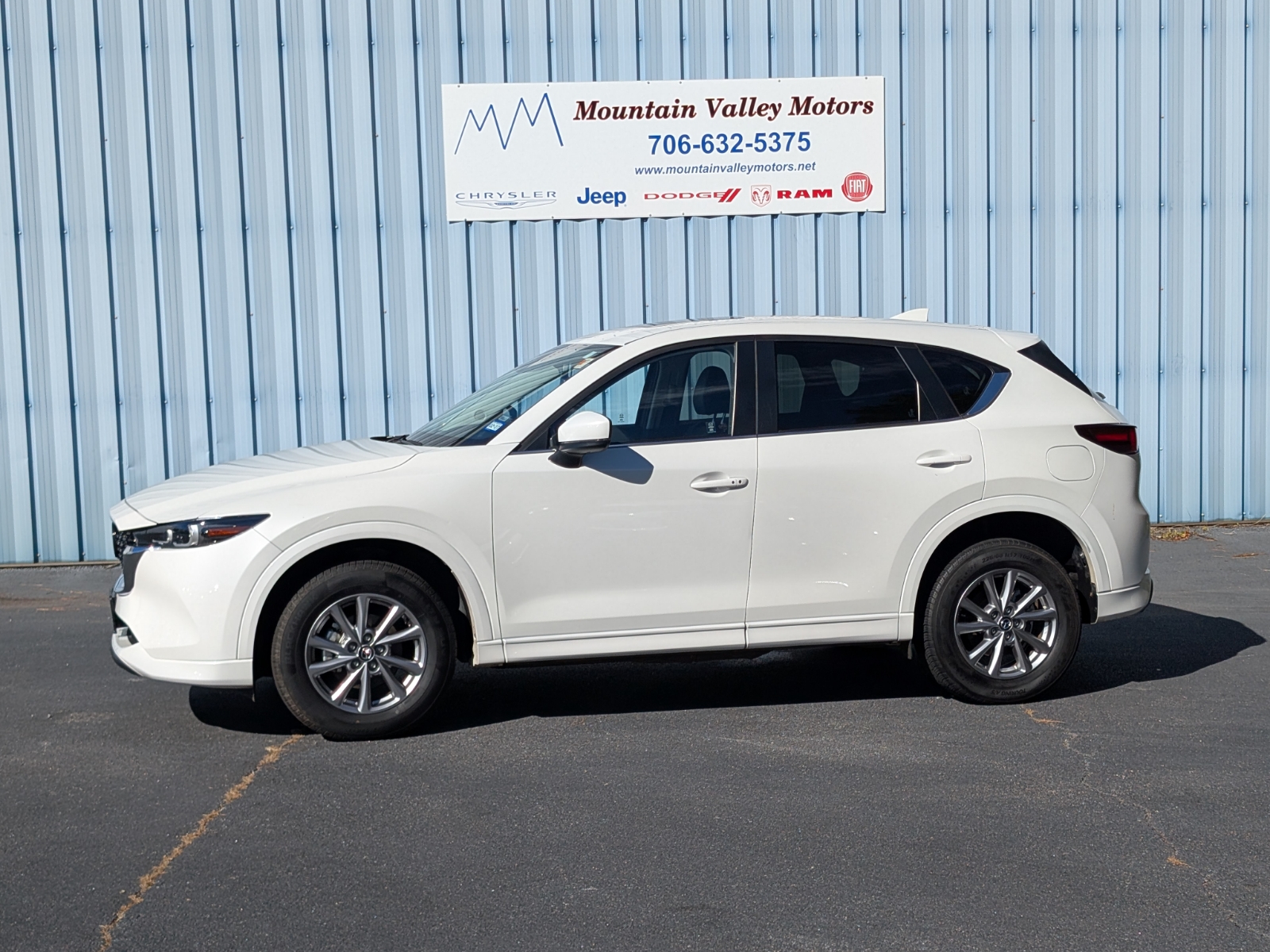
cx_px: 635
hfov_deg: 38.9
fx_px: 1798
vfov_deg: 29.7
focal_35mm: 49
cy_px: 476
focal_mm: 6.9
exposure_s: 1/2012
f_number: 1.68
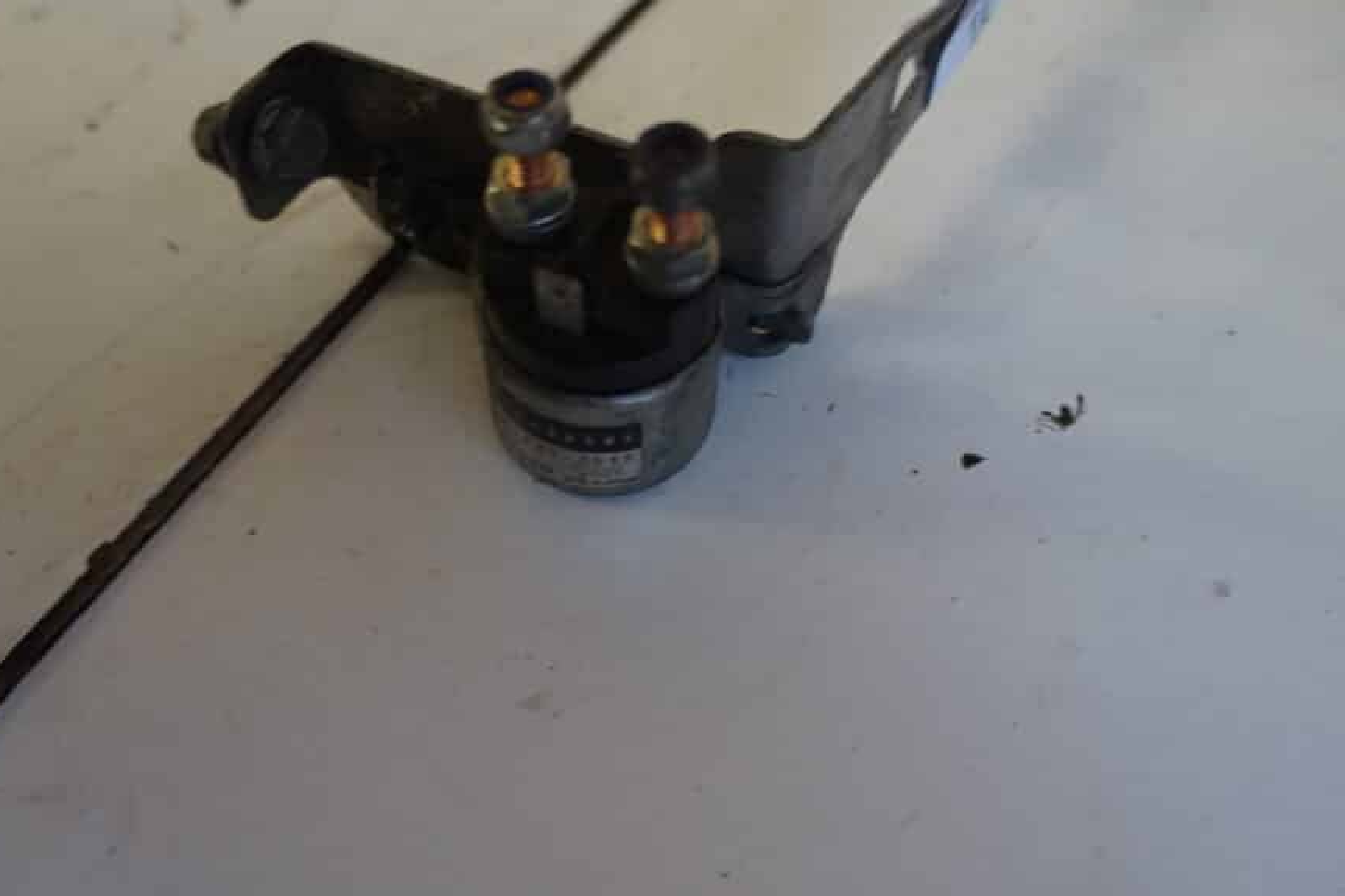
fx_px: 1195
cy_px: 444
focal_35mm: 32
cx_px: 652
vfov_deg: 41.1
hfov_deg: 58.7
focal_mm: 18
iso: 500
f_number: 3.5
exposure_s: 1/60
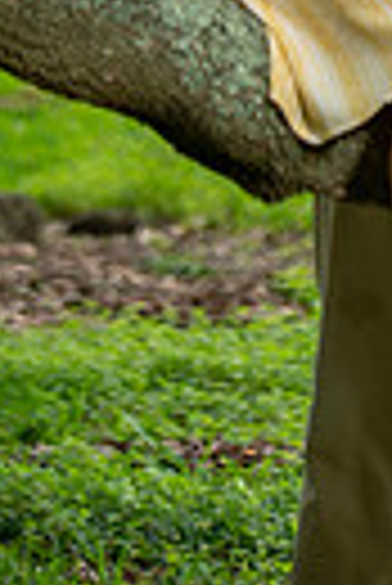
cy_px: -58
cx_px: 602
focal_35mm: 339
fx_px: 5522
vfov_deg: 6.0
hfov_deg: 4.0
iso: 125
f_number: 2.8
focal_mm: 98
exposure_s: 1/100
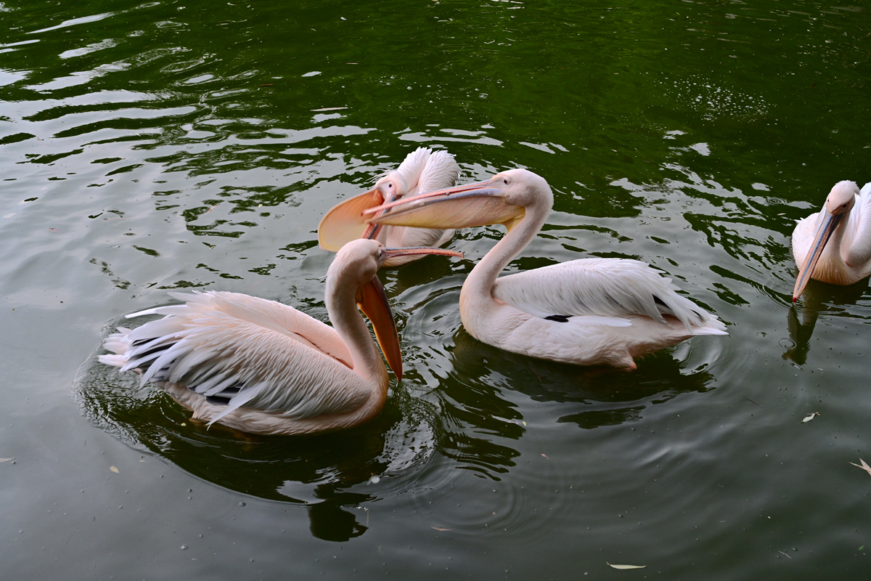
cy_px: 290
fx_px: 1016
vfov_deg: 31.9
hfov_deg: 46.4
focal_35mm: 42
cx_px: 436
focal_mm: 42
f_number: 7.1
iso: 800
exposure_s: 1/125
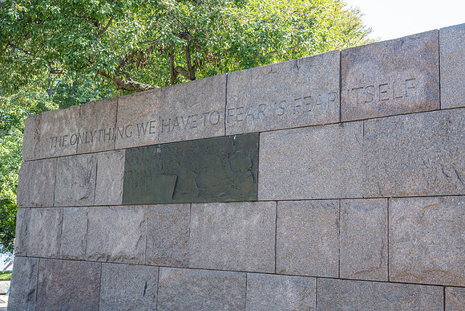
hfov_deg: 43.6
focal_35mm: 45
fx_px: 581
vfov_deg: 29.9
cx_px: 232
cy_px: 156
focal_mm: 45
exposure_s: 1/200
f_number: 10
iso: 1250
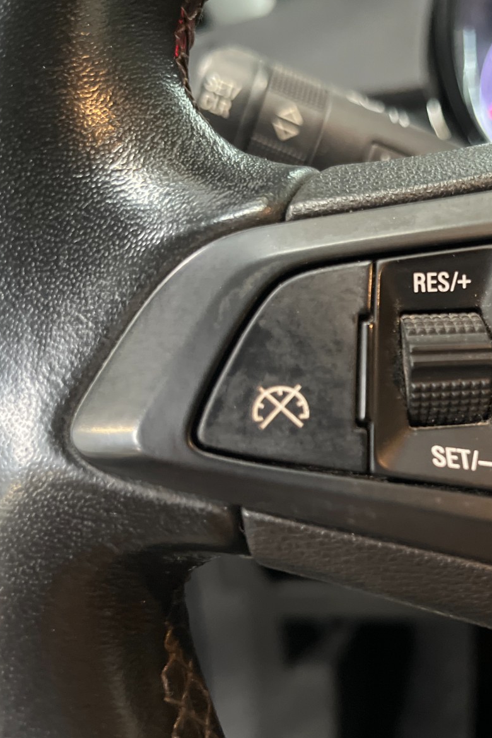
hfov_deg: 34.2
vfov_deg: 51.9
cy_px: 376
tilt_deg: -27.4
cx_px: 435
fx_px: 758
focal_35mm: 37
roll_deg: +2.7
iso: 640
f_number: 1.6
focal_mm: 5.1
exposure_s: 1/33
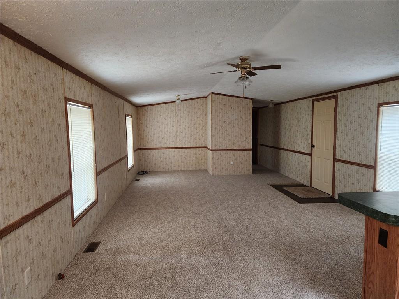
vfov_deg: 58.9
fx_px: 265
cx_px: 200
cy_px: 150
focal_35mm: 23
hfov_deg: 73.9
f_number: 1.8
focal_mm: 6.4
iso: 500
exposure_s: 1/120
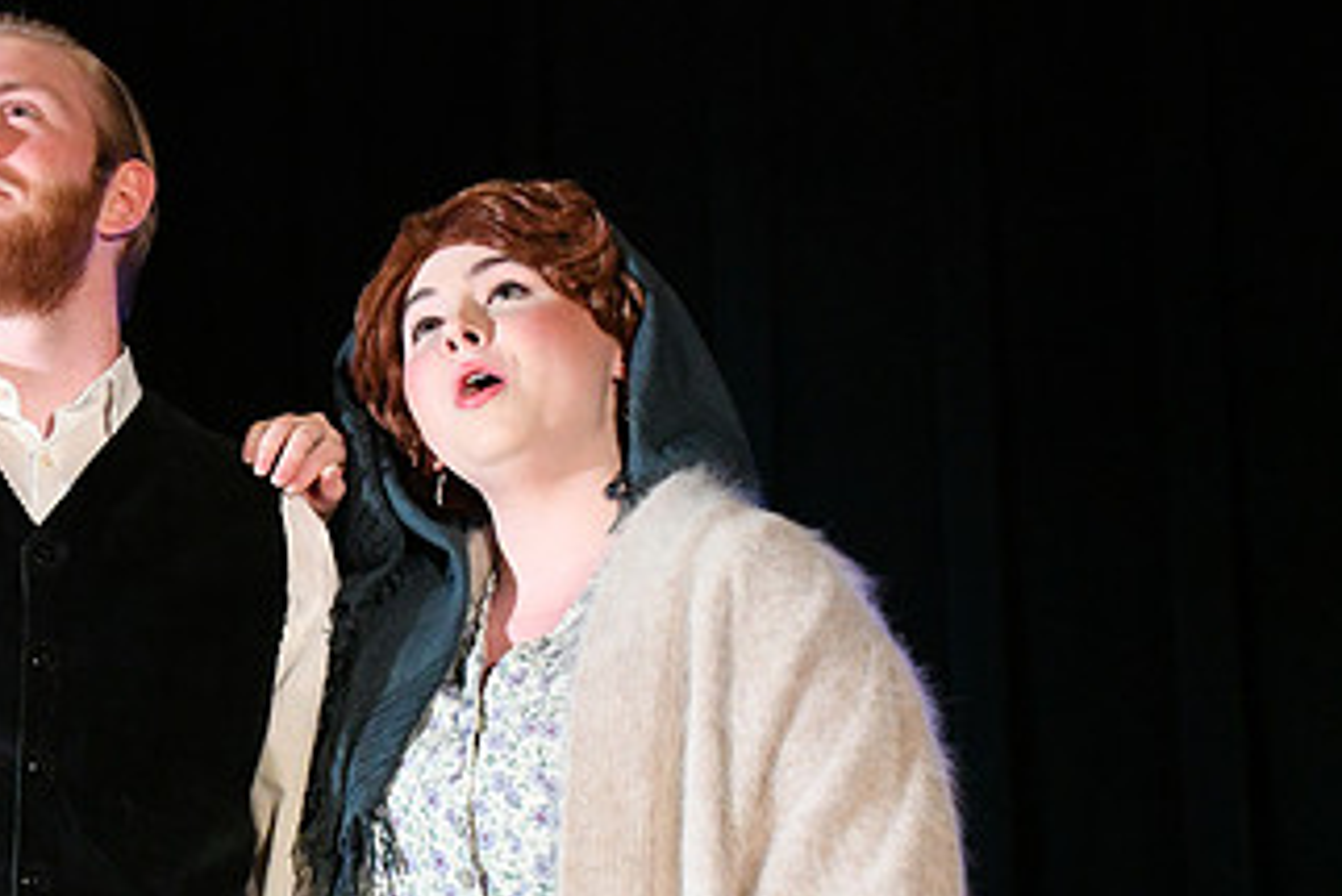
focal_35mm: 108
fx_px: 4028
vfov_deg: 12.7
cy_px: 606
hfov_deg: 18.7
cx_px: 196
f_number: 5.6
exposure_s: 1/250
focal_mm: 40
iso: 10000
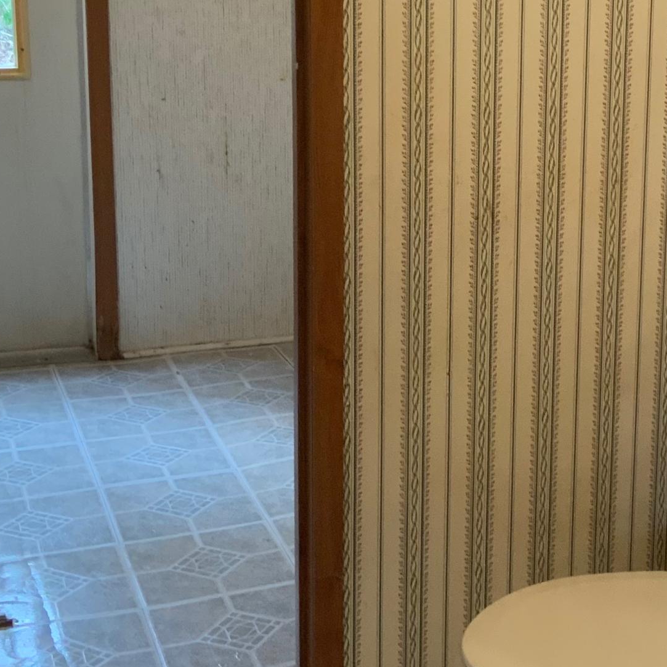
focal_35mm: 71
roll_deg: -1.2
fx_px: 1548
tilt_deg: -11.7
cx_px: 610
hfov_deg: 23.6
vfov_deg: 24.2
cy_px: 209
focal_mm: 3
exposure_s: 1/60
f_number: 1.8
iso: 160
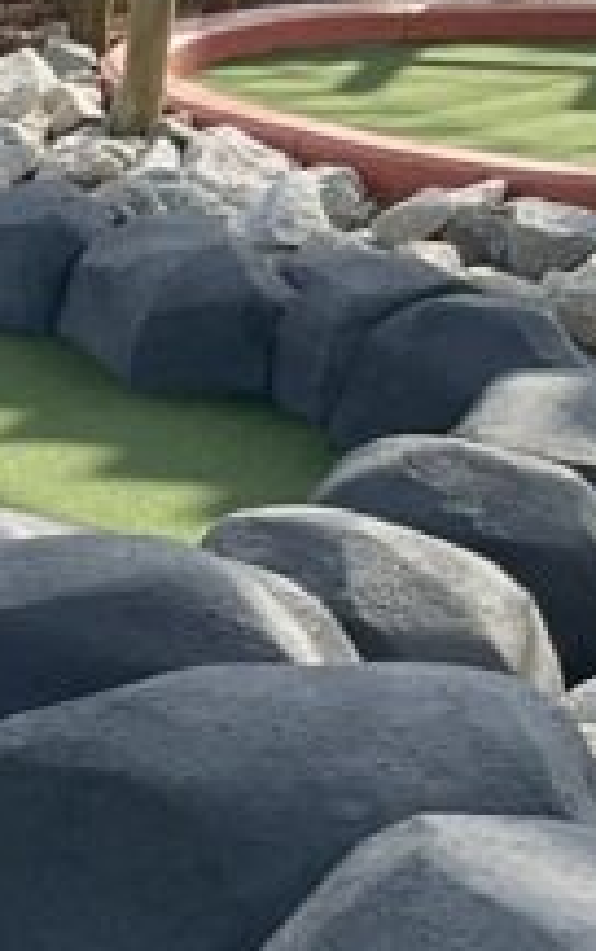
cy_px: 706
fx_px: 3761
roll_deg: -0.4
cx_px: -885
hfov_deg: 8.3
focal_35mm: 145
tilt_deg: -18.0
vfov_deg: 14.4
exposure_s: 1/1076
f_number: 1.8
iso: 16
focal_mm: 3
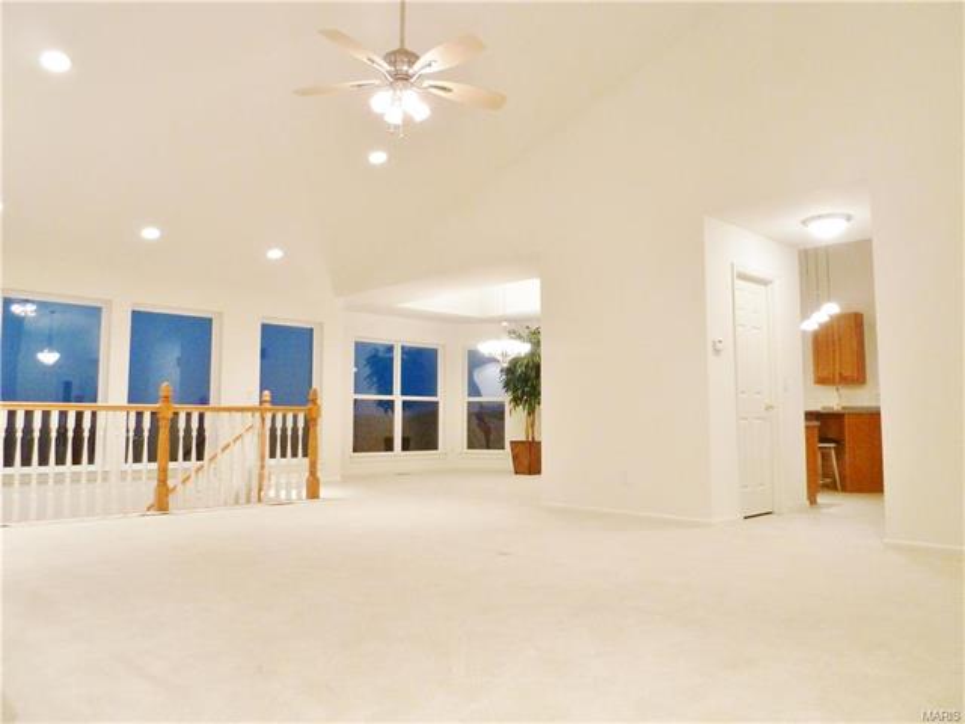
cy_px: 362
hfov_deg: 69.4
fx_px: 697
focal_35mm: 25
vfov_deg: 54.9
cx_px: 482
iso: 320
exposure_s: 1/30
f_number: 3.3
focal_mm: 4.1
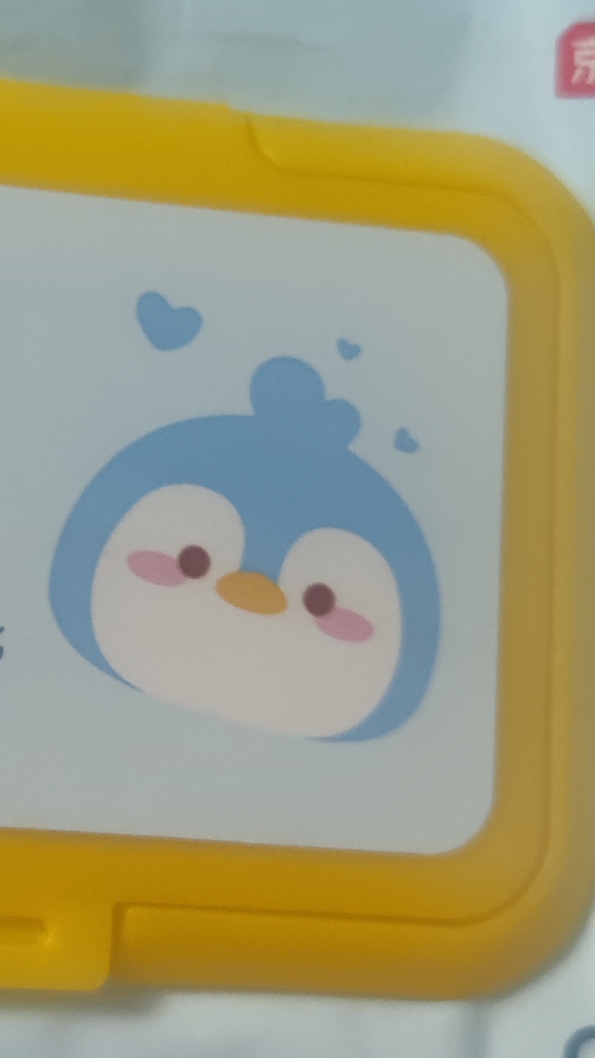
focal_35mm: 71
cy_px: 472
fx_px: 1991
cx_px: 108
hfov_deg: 16.8
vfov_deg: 29.7
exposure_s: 1/85
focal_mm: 6.78
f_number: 1.85
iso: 400
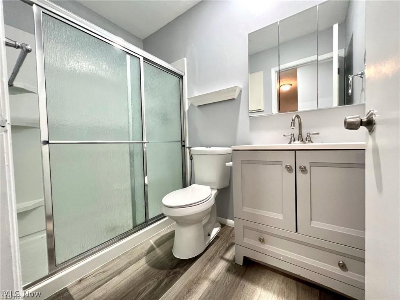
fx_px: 150
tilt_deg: -2.1
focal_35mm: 13
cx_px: 200
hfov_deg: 106.2
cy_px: 150
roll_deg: +1.9
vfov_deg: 89.9
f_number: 1.8
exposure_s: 1/60
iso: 200
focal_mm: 1.57
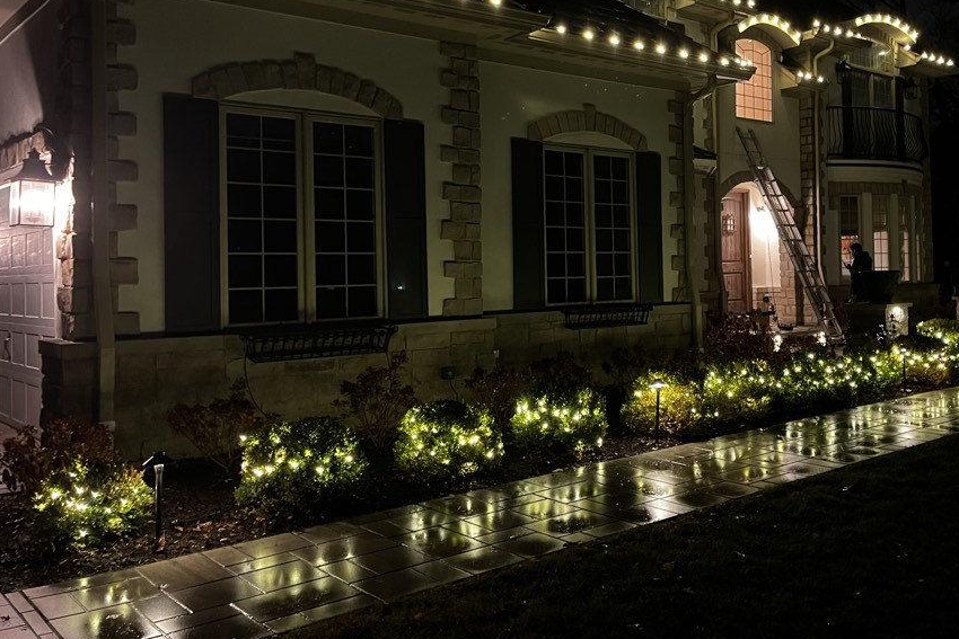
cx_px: 581
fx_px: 932
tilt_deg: -0.2
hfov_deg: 54.0
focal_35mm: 35
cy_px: 261
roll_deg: +1.6
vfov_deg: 37.7
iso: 640
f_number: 1.6
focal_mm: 5.1
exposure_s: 1/30
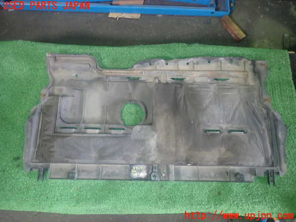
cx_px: 148
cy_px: 111
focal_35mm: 25
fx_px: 214
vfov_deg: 54.9
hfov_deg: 69.4
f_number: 2
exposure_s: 1/30
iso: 400
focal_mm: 4.5
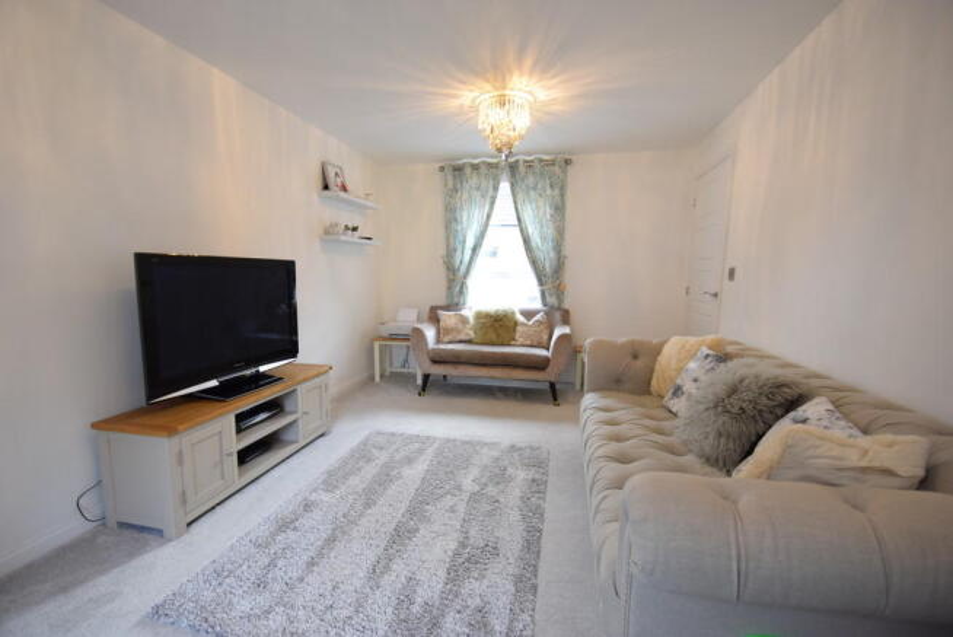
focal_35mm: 15
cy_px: 318
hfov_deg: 100.4
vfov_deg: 77.4
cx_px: 476
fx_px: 397
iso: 800
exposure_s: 1/60
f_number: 4
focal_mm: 10
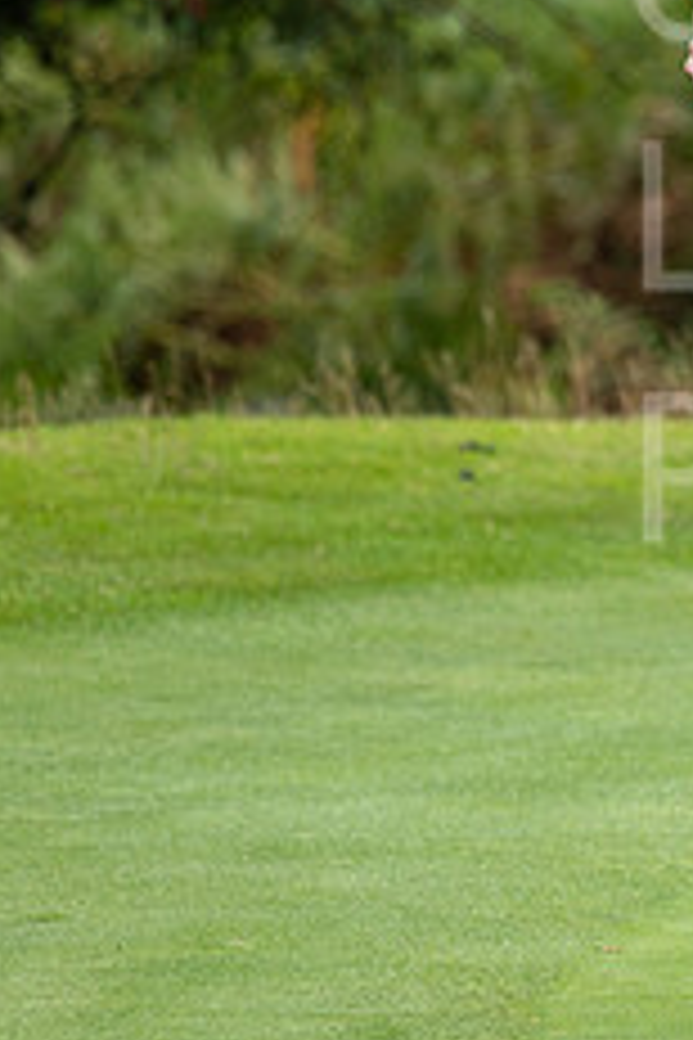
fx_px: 23907
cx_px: 1096
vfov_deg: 2.5
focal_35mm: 828
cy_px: 344
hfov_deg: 1.7
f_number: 5
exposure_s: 1/400
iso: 160
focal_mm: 300
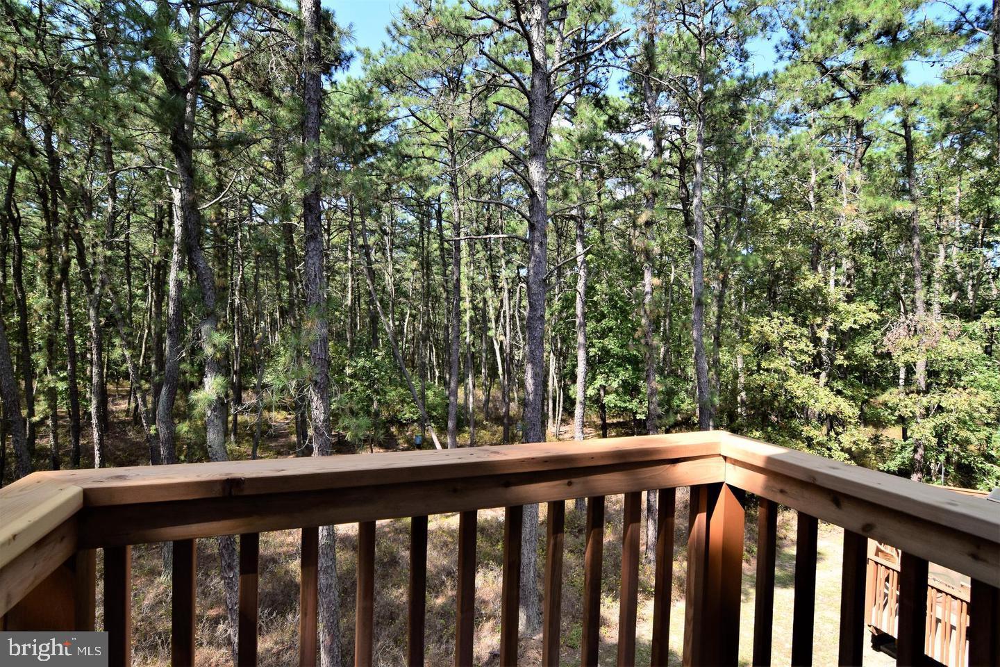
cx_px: 500
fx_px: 458
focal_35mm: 16
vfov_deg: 72.1
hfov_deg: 95.0
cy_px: 334
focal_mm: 11
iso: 400
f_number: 9
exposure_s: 1/160
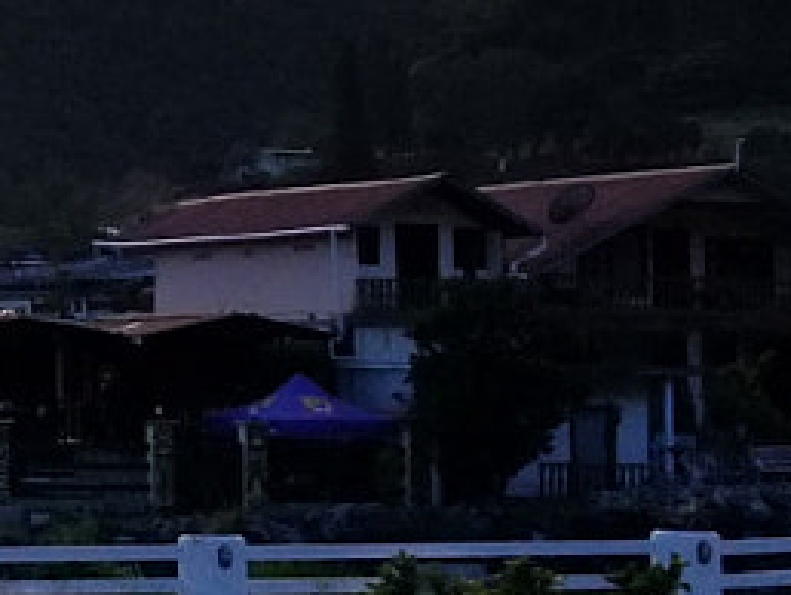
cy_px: 64
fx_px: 3682
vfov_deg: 9.2
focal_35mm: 161
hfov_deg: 11.5
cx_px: -540
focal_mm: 4.25
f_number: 1.7
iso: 50
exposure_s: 1/5525
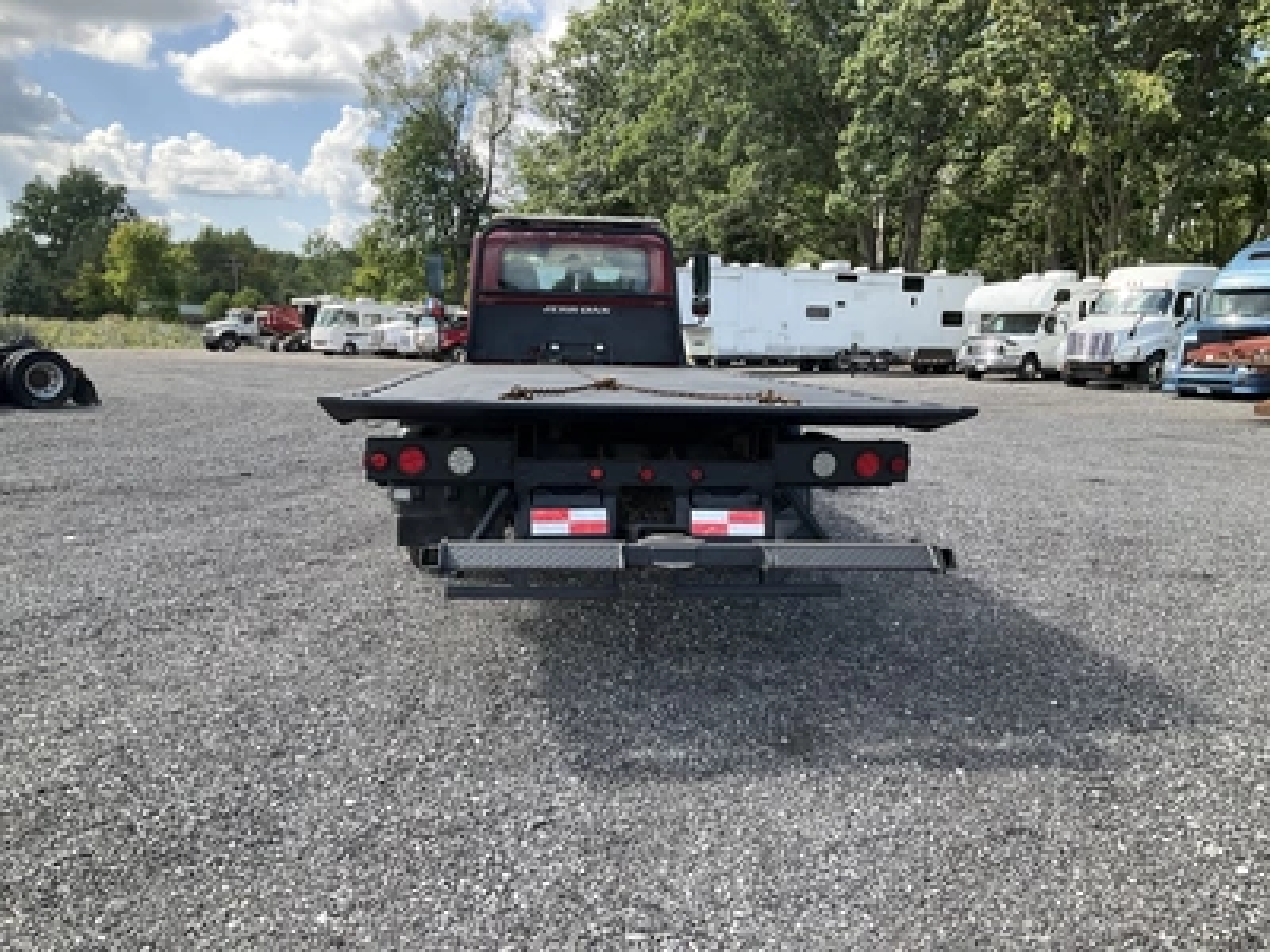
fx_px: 1064
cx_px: 635
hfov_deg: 61.7
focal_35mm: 29
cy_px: 476
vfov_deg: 48.2
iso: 25
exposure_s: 1/469
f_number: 1.8
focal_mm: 3
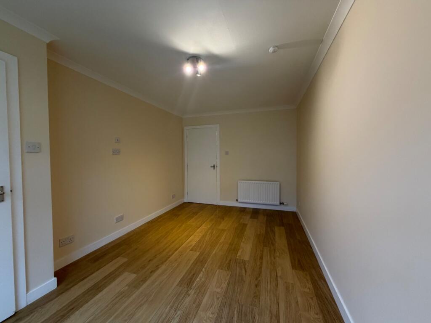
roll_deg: +0.3
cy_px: 162
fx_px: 174
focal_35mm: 14
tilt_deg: -1.4
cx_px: 216
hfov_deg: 102.1
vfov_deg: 85.7
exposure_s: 1/50
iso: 250
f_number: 2.2
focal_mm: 2.22
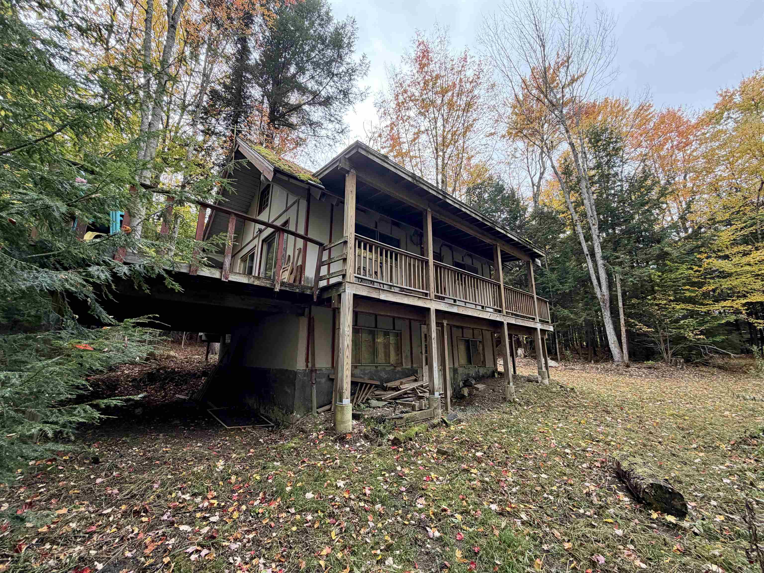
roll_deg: -0.1
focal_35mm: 14
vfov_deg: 85.7
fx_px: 309
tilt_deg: +15.1
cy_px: 286
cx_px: 382
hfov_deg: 102.1
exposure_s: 1/121
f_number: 2.2
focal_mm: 2.22
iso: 100
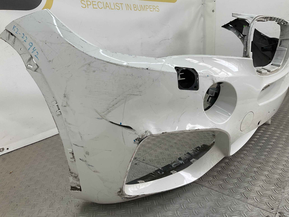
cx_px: 144
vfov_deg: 48.2
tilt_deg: -16.7
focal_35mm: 29
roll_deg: +0.4
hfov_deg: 61.7
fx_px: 242
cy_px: 108
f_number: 1.8
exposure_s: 1/209
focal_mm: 3
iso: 16
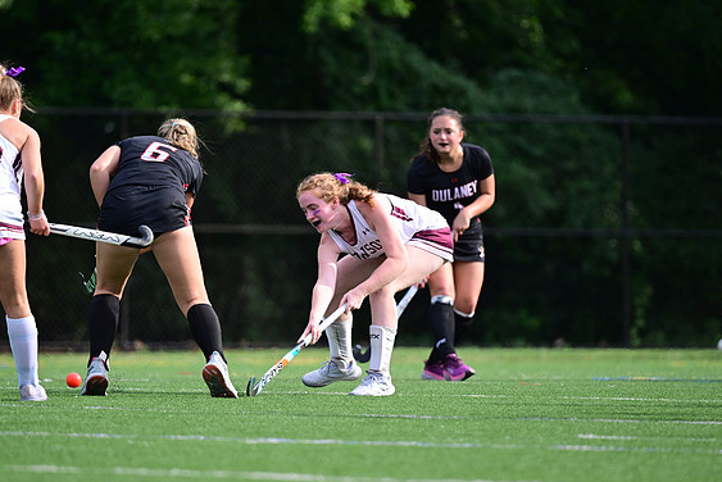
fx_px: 10333
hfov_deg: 4.0
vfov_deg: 2.7
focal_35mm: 515
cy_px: 239
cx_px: 364
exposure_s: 1/1600
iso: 900
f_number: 5.6
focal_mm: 500
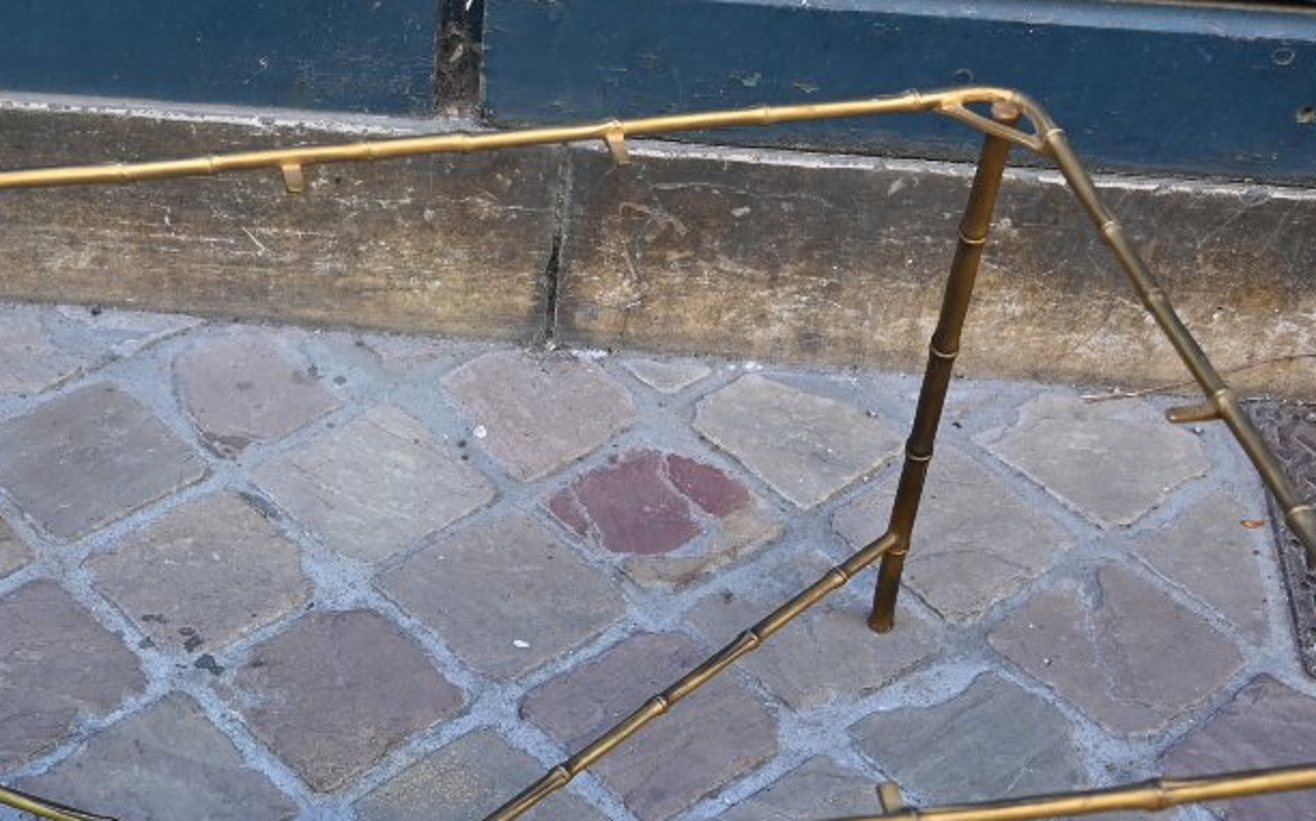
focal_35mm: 64
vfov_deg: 19.5
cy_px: 825
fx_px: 2312
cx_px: 331
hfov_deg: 31.2
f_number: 4
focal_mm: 21.5
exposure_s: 1/250
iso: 400
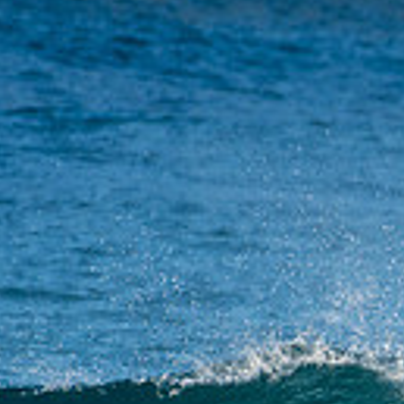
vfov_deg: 0.6
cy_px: 556
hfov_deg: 0.6
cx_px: 795
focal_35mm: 2858
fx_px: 37737
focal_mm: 500
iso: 450
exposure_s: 1/1250
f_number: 5.6
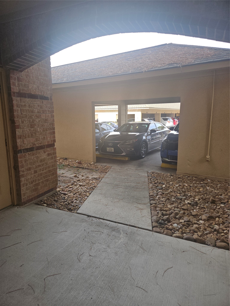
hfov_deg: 58.9
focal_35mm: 23
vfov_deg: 73.9
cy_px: 153
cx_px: 115
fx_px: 204
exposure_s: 1/188
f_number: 1.8
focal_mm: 5.4
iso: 25
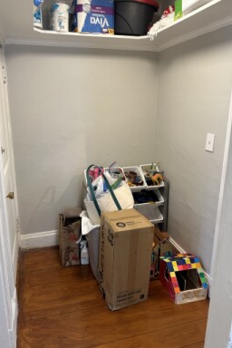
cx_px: 101
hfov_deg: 49.4
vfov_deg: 69.4
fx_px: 251
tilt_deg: -14.9
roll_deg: -0.3
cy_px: 169
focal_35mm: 26
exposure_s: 1/60
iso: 125
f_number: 1.78
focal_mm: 6.86
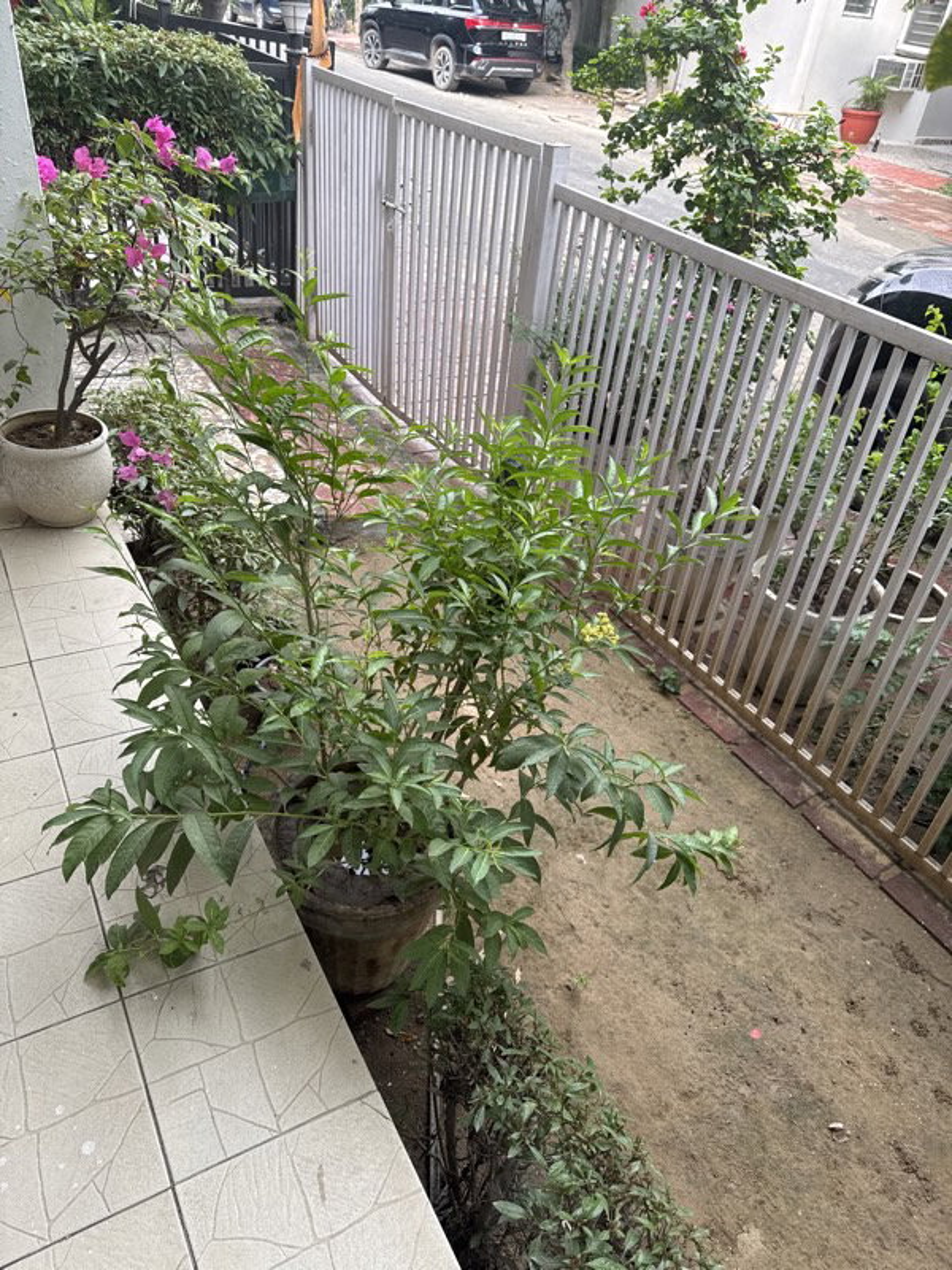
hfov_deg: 56.8
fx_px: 880
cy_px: 635
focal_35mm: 24
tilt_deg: -37.0
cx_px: 476
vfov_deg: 71.6
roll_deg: -7.4
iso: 64
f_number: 1.78
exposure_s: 1/237
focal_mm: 6.76
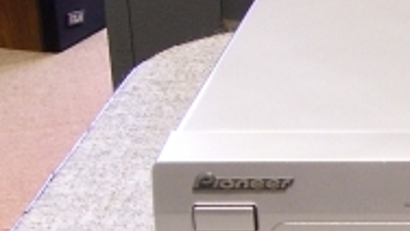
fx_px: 2295
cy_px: 257
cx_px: 687
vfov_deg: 5.7
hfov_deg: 9.8
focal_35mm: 211
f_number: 5
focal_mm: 11.8
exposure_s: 1/8
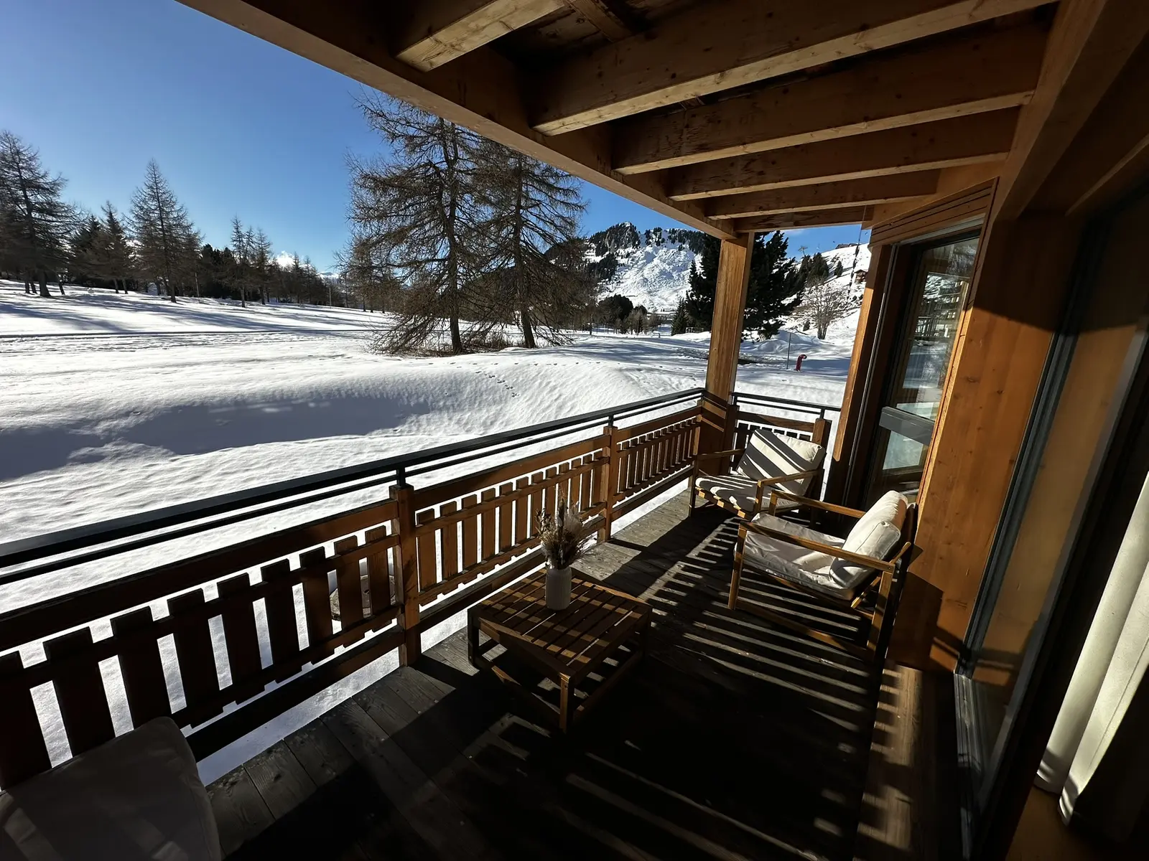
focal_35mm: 14
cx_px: 574
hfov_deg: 102.1
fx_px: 465
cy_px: 430
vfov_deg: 85.7
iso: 40
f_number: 2.2
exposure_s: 1/2681
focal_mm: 2.22
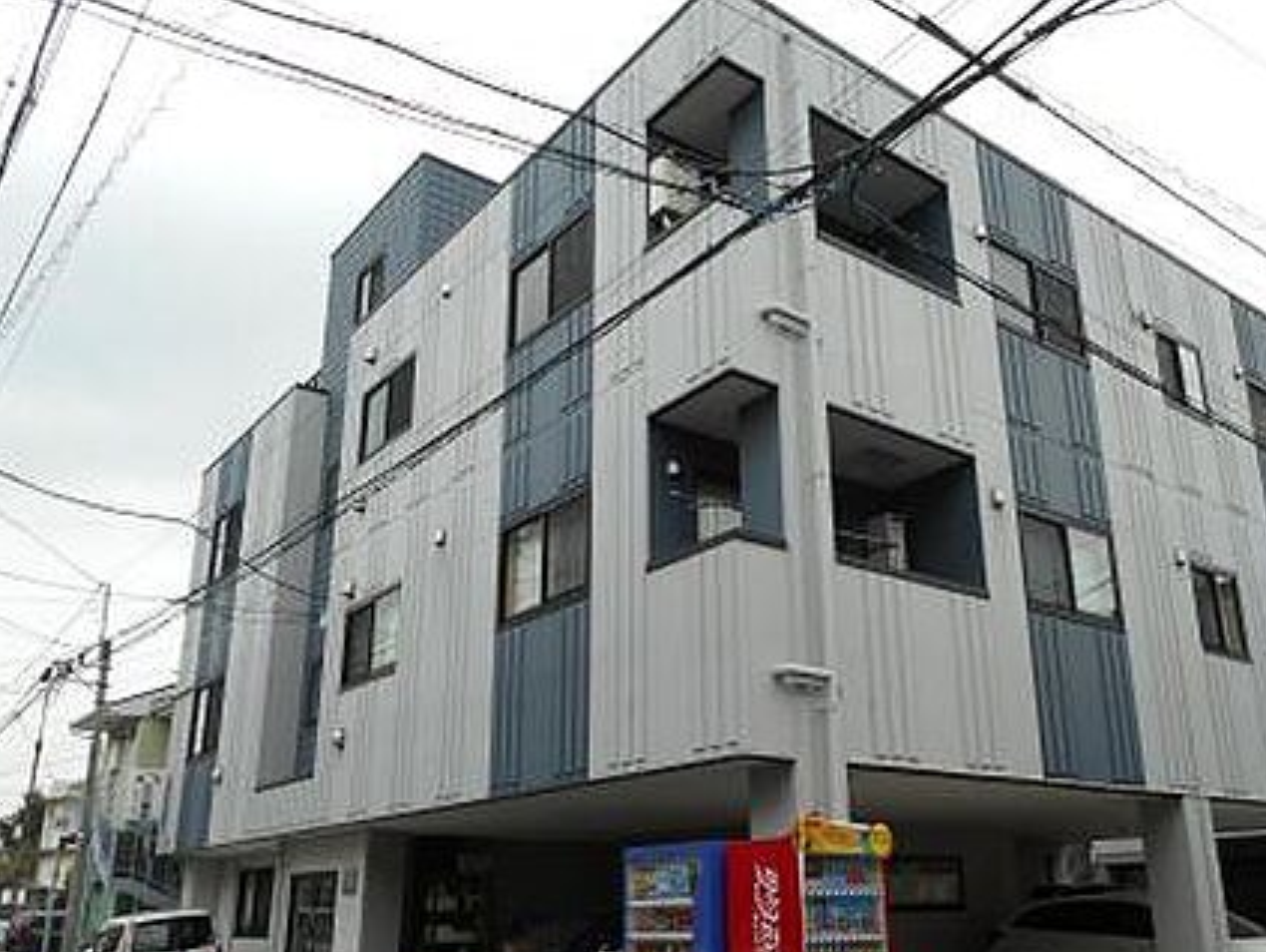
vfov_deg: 46.7
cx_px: 697
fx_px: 1098
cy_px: 555
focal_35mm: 30
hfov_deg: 59.8
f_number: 3.7
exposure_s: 1/250
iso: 80
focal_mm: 4.5
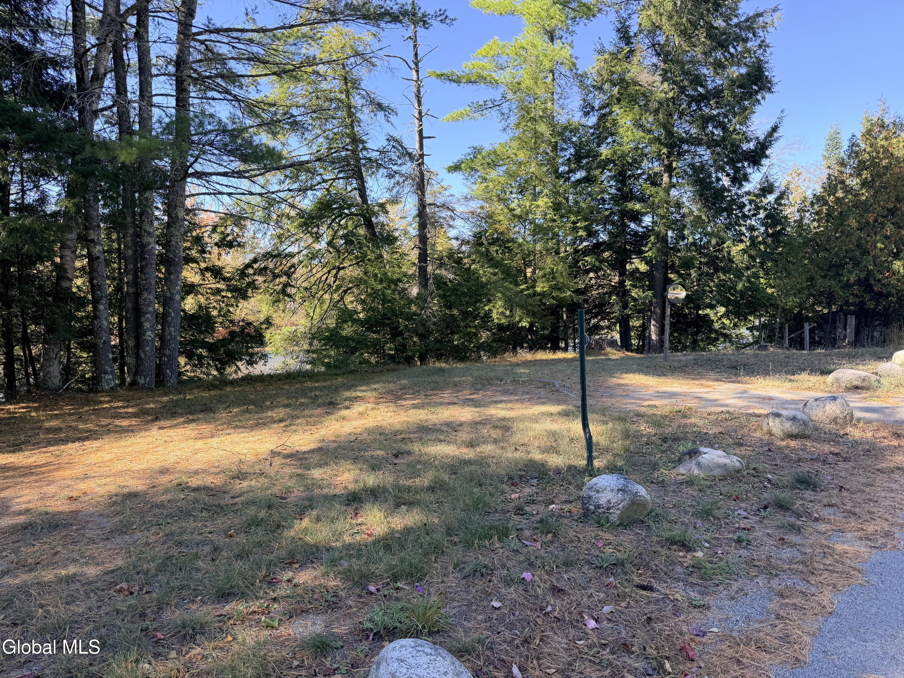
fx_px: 627
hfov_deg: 71.6
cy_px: 339
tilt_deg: -4.1
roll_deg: +1.3
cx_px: 452
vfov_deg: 56.8
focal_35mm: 24
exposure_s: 1/654
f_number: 1.78
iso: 100
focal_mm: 6.76
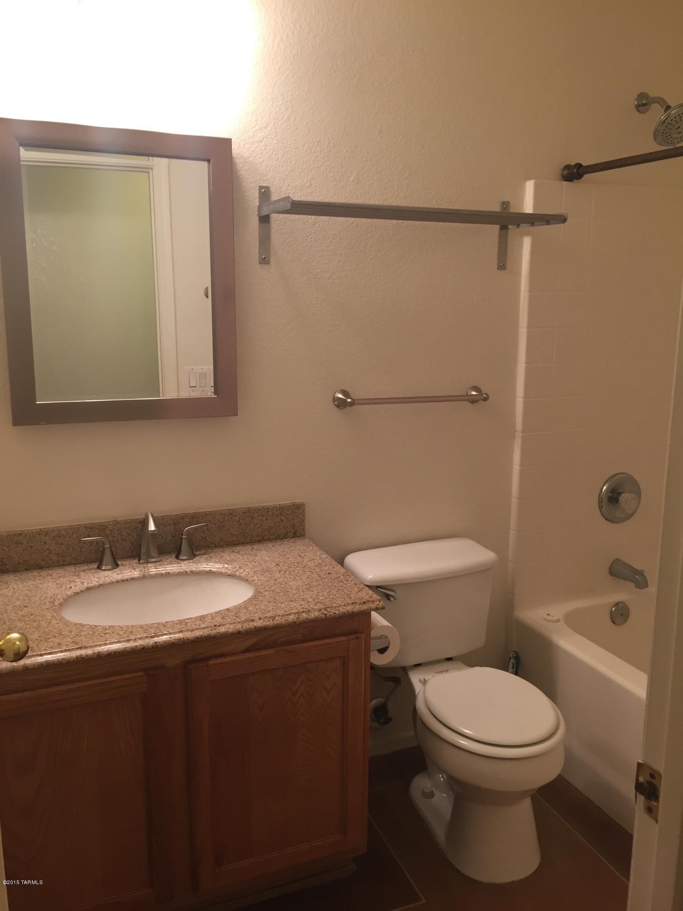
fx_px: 763
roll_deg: -0.9
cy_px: 456
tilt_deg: -10.7
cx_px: 342
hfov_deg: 48.2
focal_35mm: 29
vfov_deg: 61.7
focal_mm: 4.15
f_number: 2.2
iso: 64
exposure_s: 1/30
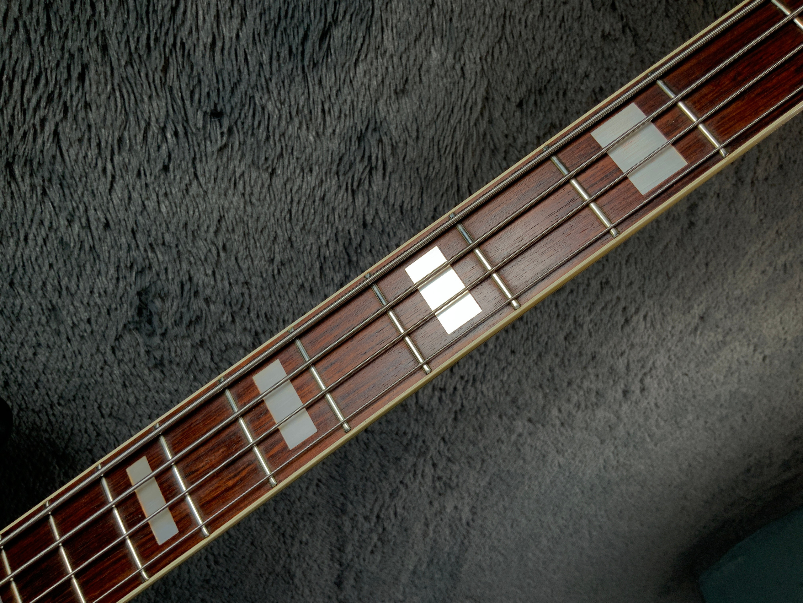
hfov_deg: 61.7
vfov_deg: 48.2
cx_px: 402
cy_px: 302
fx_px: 673
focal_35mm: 29
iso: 20
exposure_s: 1/312
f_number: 1.8
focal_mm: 3
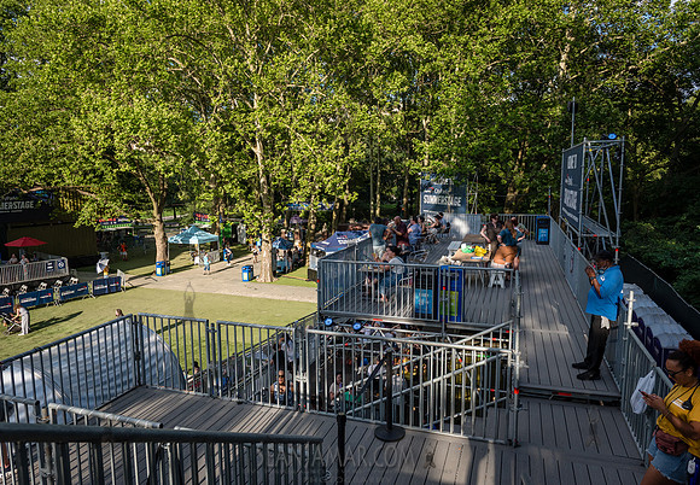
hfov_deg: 70.5
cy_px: 243
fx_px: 495
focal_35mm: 25
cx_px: 337
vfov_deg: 52.2
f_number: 4
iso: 400
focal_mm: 24
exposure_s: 1/1600
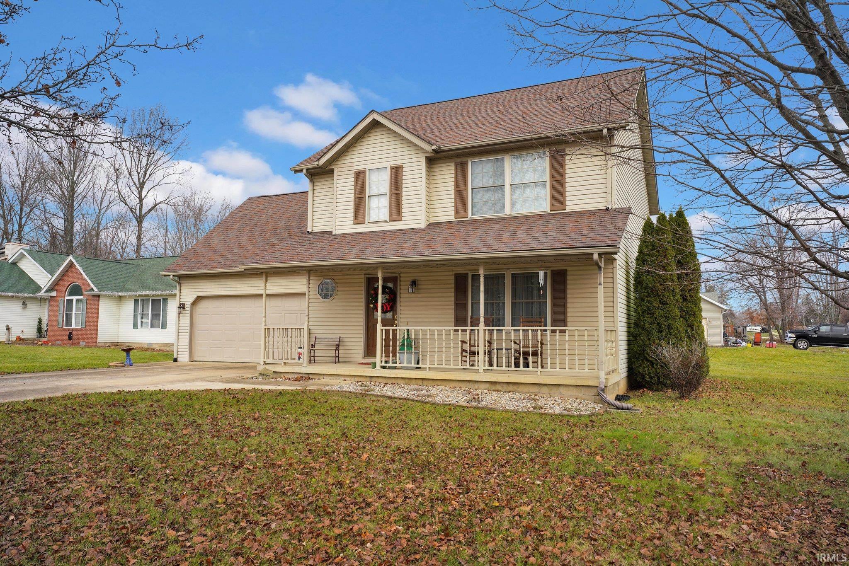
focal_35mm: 24
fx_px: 571
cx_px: 424
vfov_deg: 52.8
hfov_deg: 73.3
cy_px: 283
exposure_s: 1/25
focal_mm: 24.2
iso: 100
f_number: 8
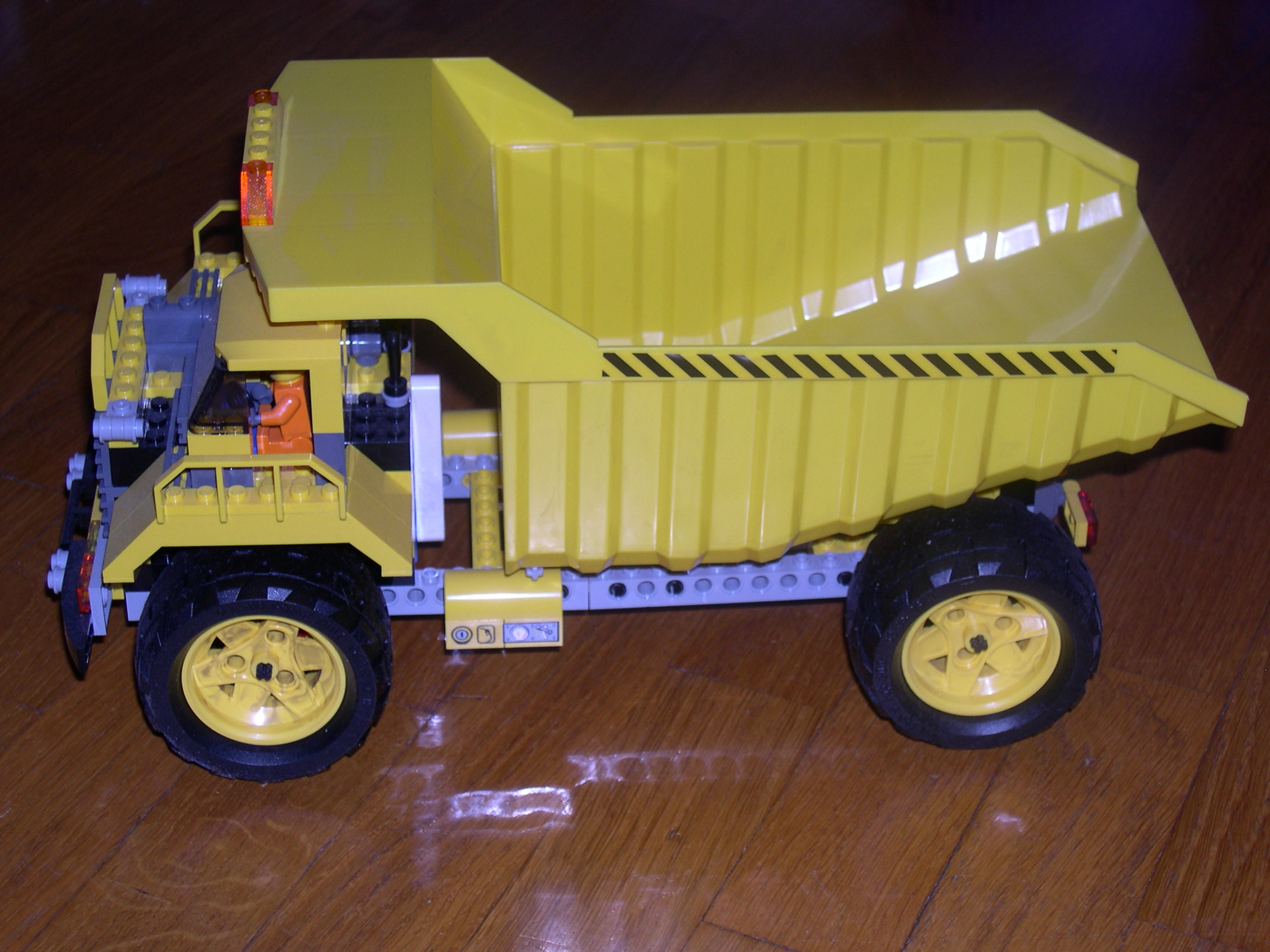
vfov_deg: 20.4
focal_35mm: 72
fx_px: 2642
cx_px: 635
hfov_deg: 27.0
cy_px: 476
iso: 100
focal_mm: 15.3
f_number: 3.8
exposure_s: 1/60
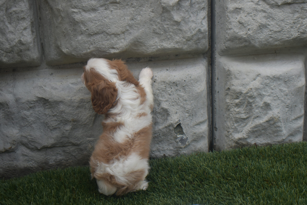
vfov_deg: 23.8
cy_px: 102
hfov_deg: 35.1
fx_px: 486
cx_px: 154
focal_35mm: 57
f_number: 4.8
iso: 200
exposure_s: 1/250
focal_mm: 38
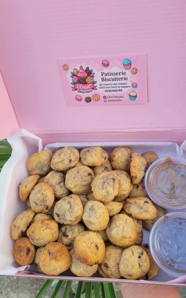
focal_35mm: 32
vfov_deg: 59.6
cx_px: 101
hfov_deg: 39.4
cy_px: 138
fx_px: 260
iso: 40
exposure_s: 1/153
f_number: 1.8
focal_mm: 5.4
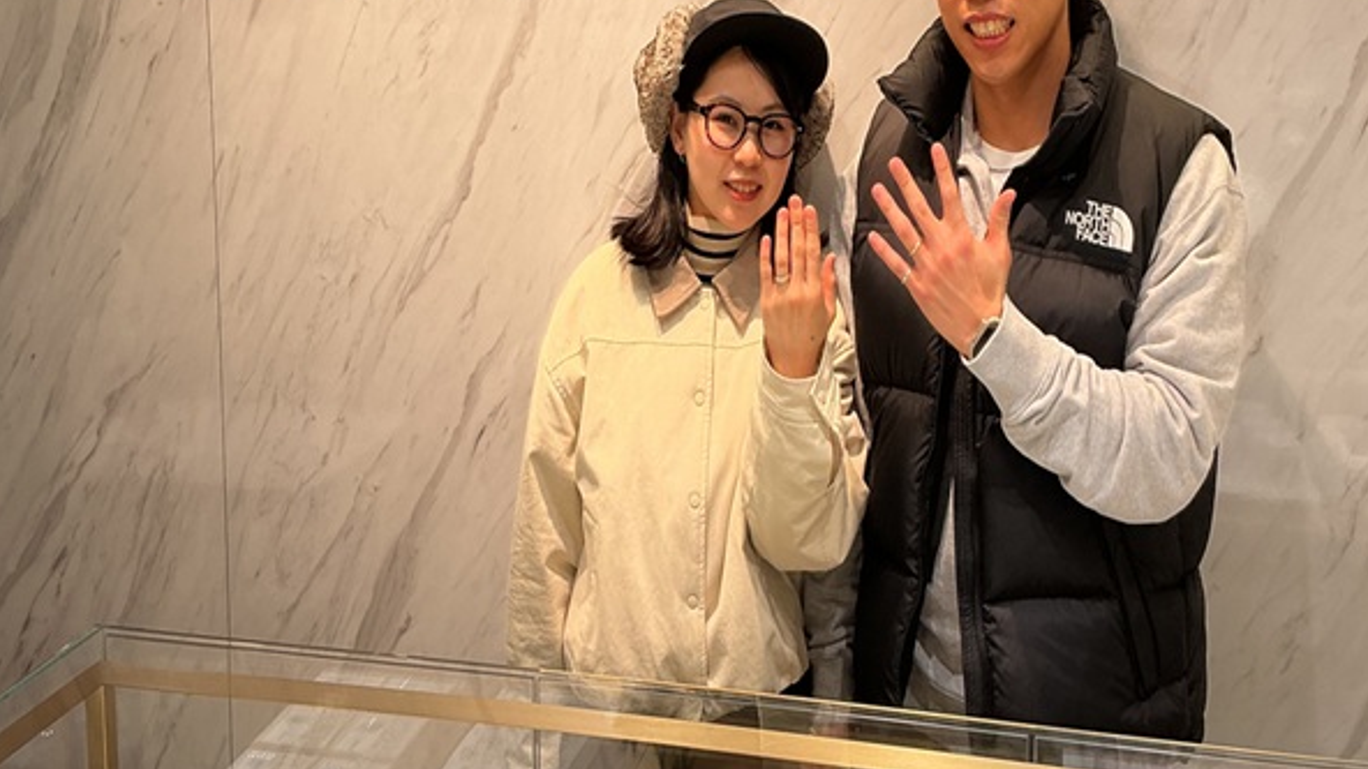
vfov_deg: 36.3
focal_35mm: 32
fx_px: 1161
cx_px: 686
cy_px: 263
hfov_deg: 61.0
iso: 20
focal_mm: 3
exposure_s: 1/120
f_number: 1.8
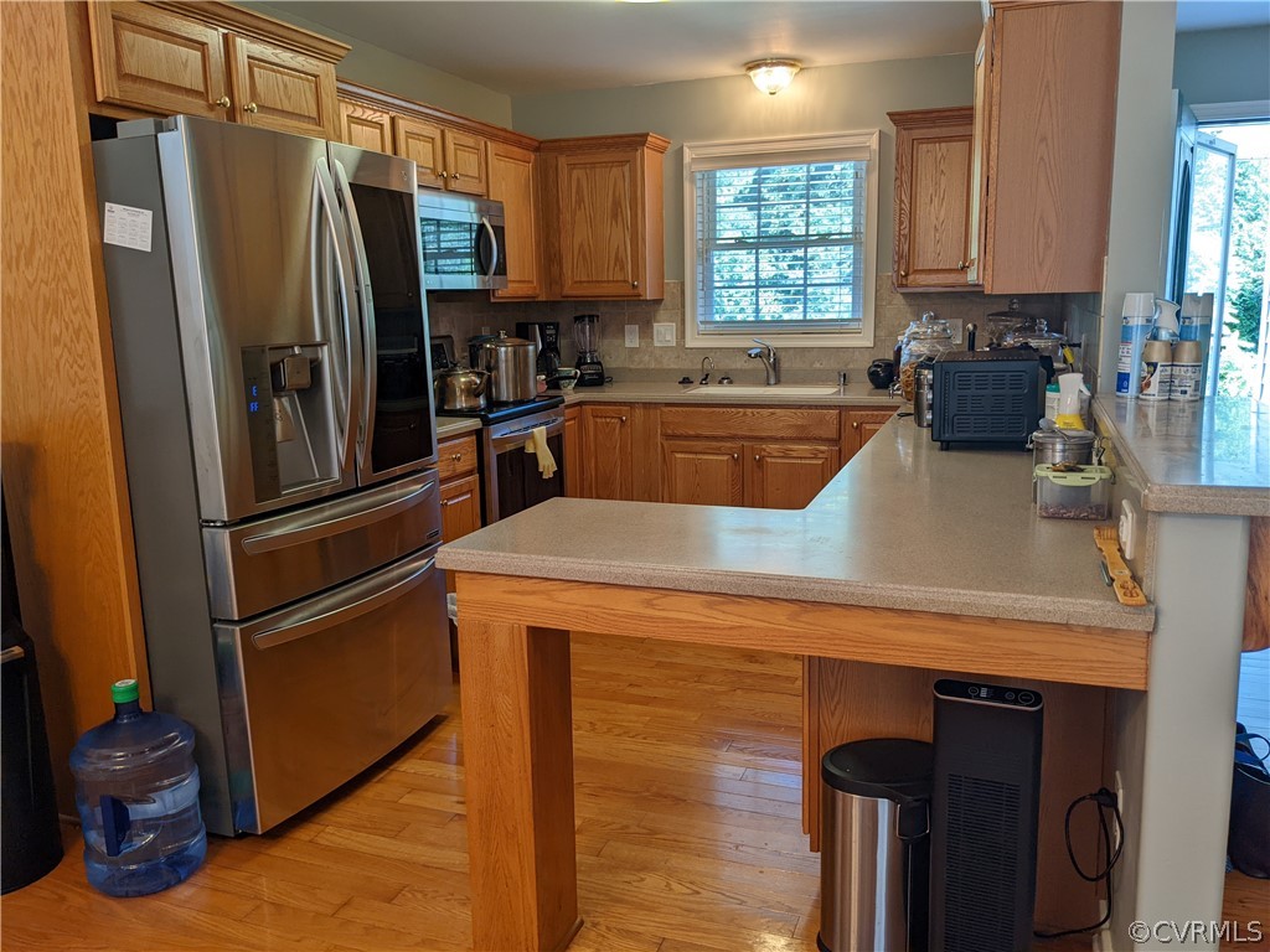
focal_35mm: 27
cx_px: 635
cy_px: 476
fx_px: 991
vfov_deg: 51.4
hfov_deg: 65.3
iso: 48
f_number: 1.73
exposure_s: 1/60
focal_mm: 4.38
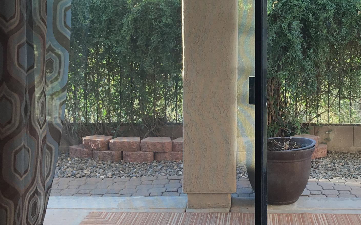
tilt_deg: -5.6
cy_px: 67
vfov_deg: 20.5
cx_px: 253
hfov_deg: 32.1
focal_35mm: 63
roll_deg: +1.1
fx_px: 620
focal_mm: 3.99
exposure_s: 1/120
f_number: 1.8
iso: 20
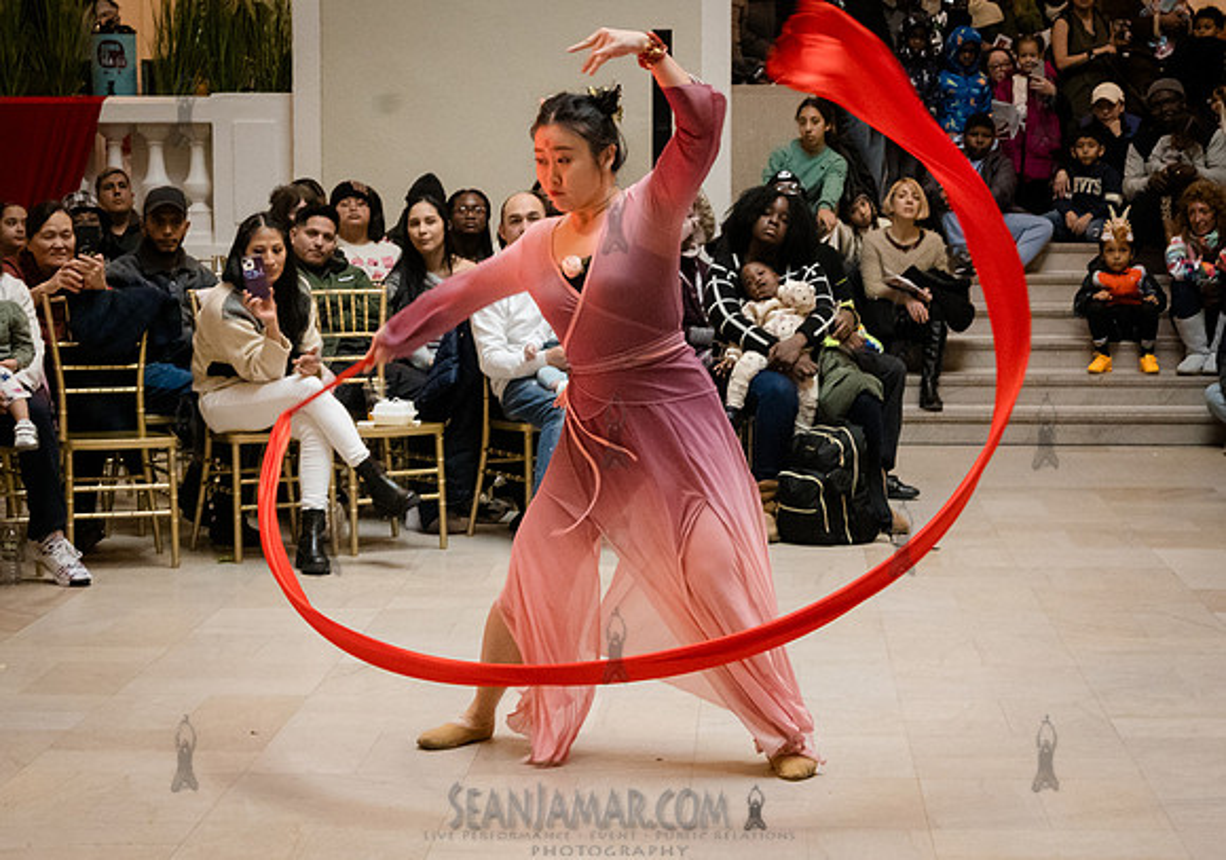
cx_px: 666
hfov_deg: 23.0
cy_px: 474
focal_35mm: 87
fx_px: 3008
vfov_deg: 16.3
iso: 6400
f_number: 6.3
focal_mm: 50
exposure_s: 1/250
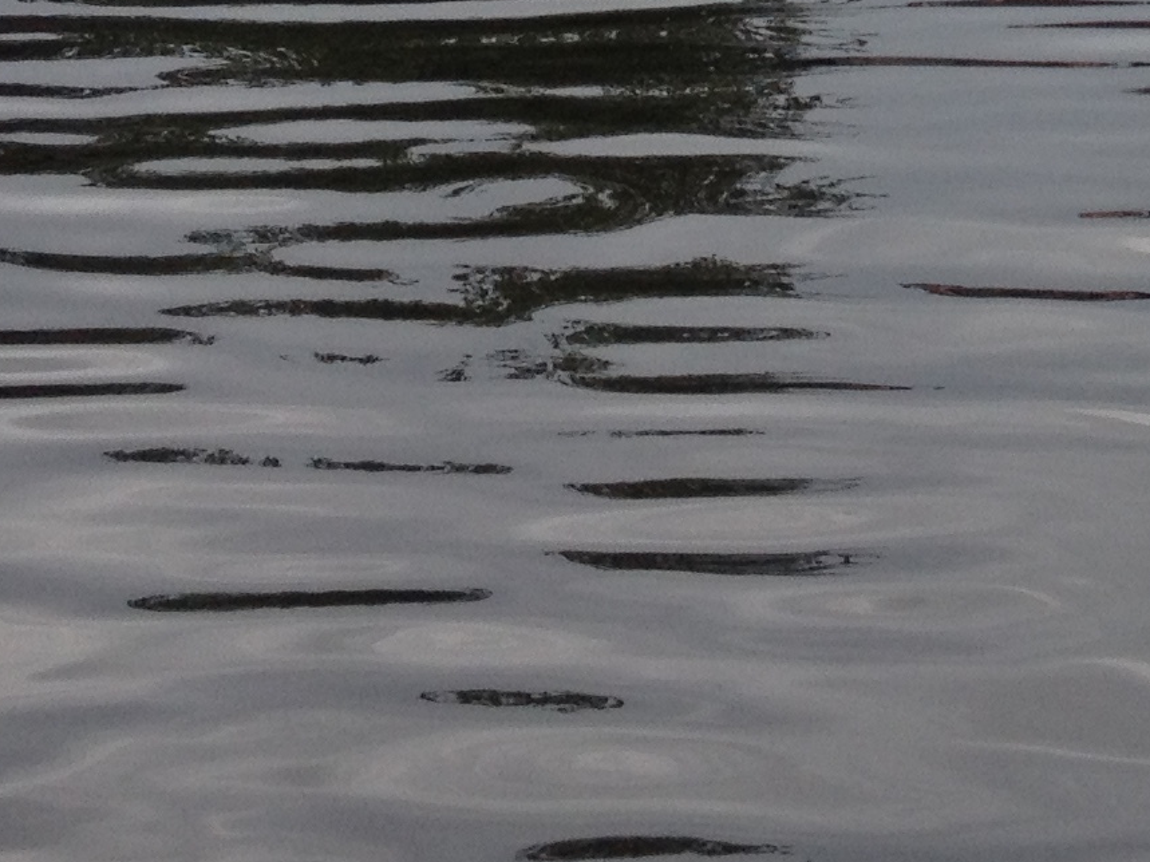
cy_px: -596
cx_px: 1459
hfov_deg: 14.3
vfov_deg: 10.6
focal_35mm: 133
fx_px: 4418
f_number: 2.4
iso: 50
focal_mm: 4.28
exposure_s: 1/2304
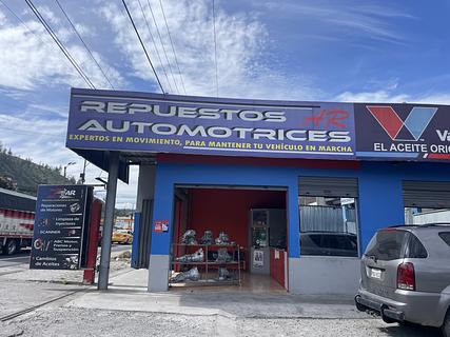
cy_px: 168
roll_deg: -2.3
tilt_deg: +12.6
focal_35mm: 26
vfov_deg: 53.0
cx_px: 225
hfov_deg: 67.3
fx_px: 338
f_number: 1.6
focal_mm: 4.2
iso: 32
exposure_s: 1/2747
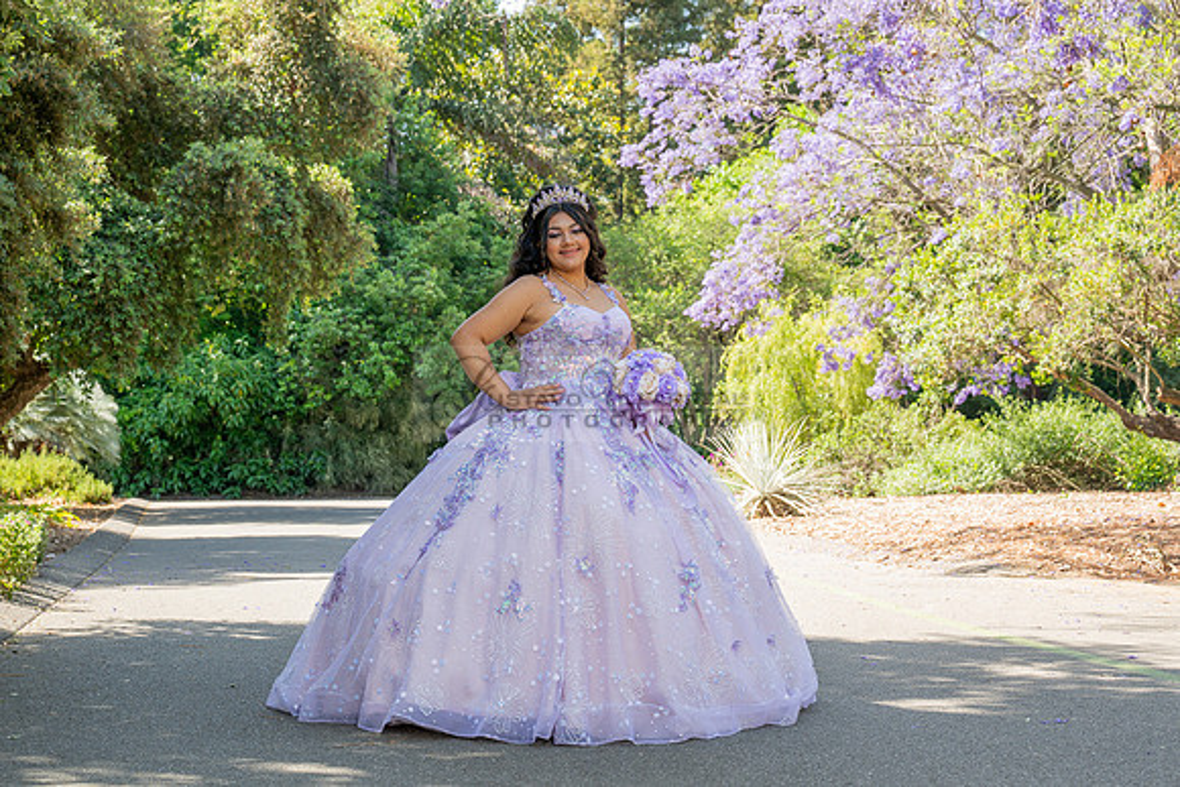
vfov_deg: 23.4
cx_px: 612
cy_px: 379
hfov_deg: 34.4
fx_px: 1904
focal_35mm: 58
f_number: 5.6
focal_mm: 56
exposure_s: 1/200
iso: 200
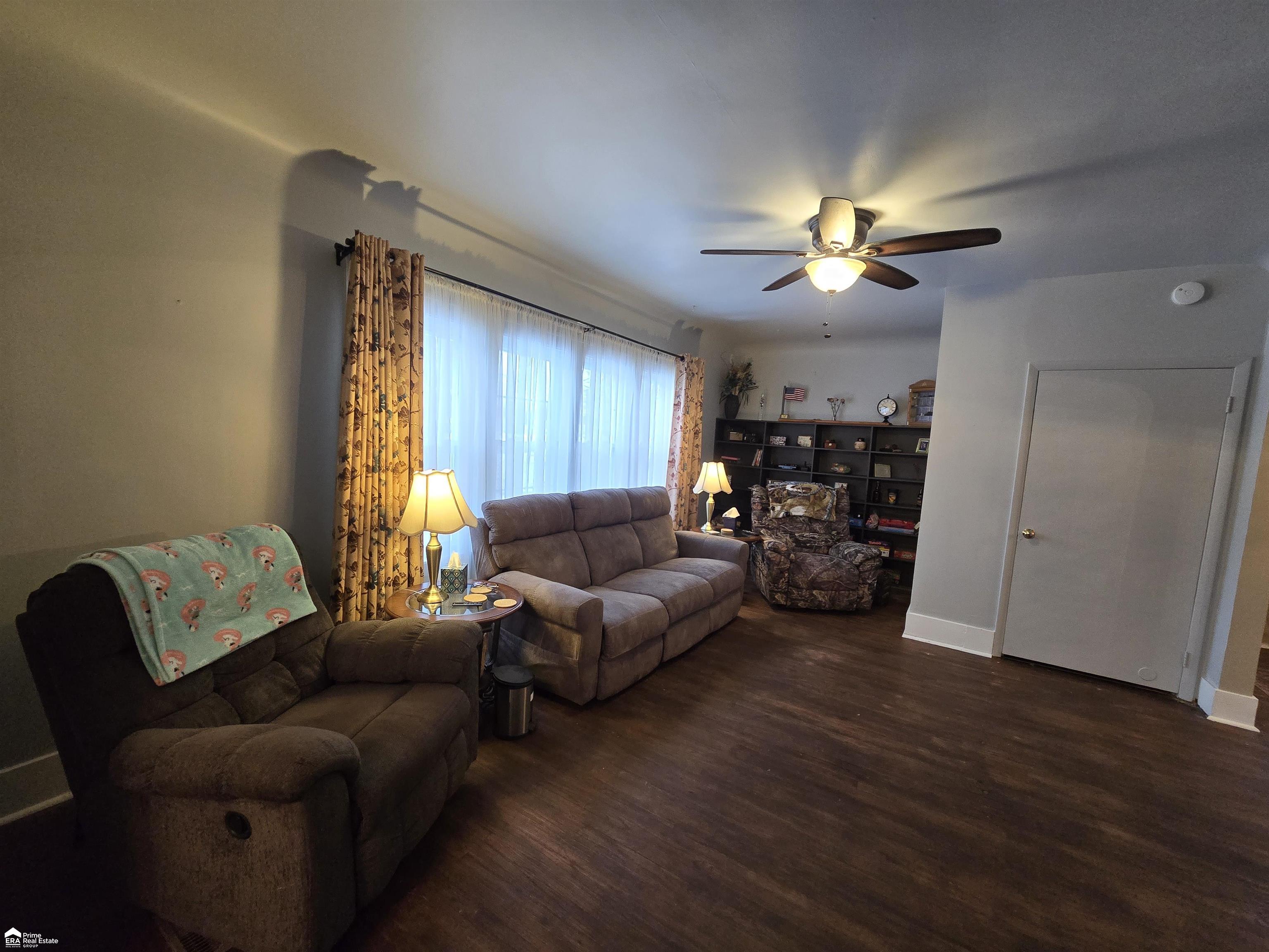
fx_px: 477
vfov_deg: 89.9
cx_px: 634
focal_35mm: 13
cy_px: 476
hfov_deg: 106.2
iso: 400
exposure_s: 1/60
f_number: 2.2
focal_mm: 2.2
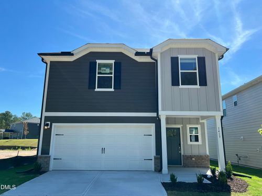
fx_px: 197
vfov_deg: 53.1
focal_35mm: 26
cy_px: 98
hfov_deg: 67.3
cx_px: 131
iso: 50
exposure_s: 1/3165
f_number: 1.5
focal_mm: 5.7
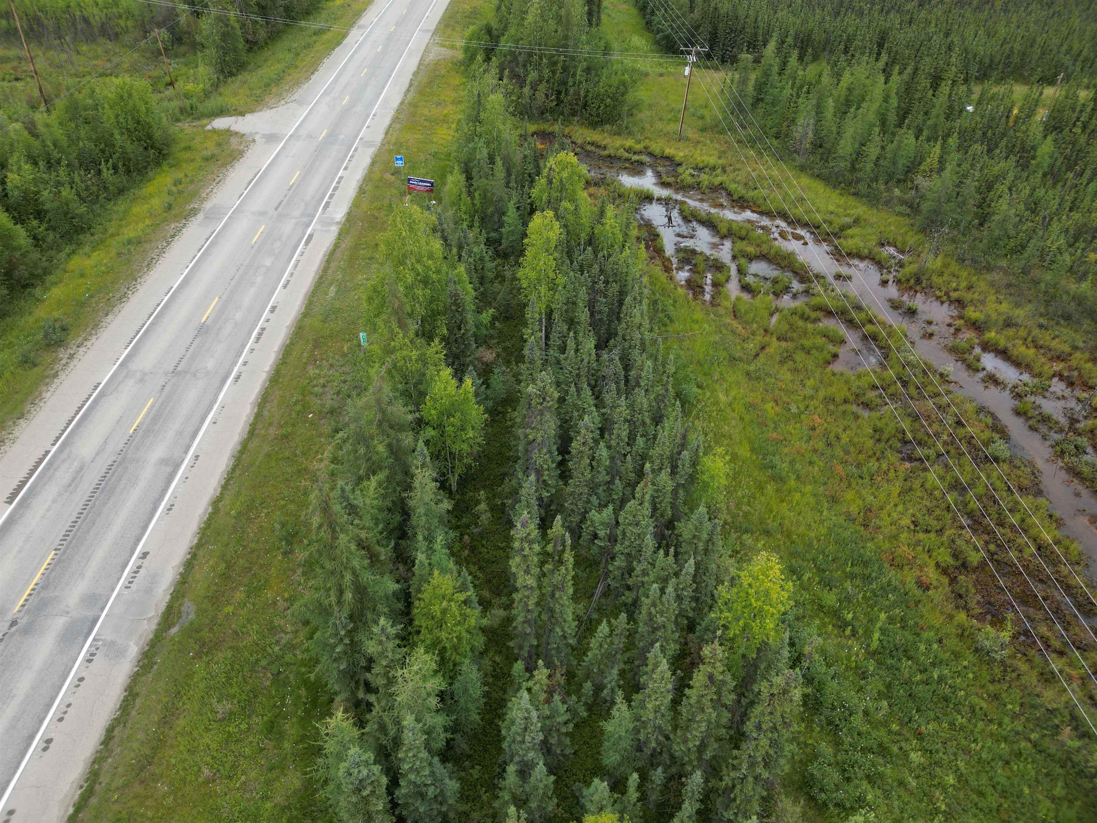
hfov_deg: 71.6
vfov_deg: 56.8
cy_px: 412
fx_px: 761
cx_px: 548
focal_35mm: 24
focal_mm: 6.72
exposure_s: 1/640
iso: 100
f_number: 1.7
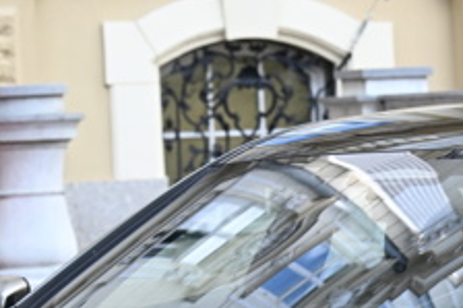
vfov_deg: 5.5
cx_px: 692
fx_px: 3213
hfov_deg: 8.1
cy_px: 269
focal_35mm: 250
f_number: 4.5
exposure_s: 1/640
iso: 800
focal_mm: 81
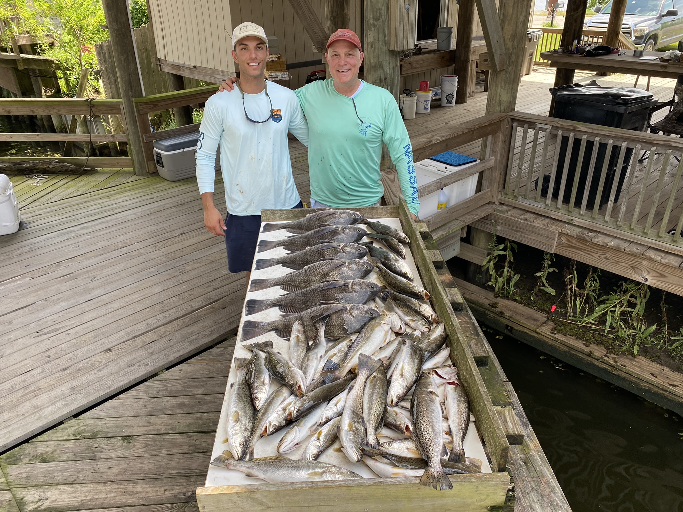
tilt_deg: -28.8
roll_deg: +1.4
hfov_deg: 67.3
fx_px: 513
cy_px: 256
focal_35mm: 26
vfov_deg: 53.1
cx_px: 342
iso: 32
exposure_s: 1/369
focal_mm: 4.25
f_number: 1.8
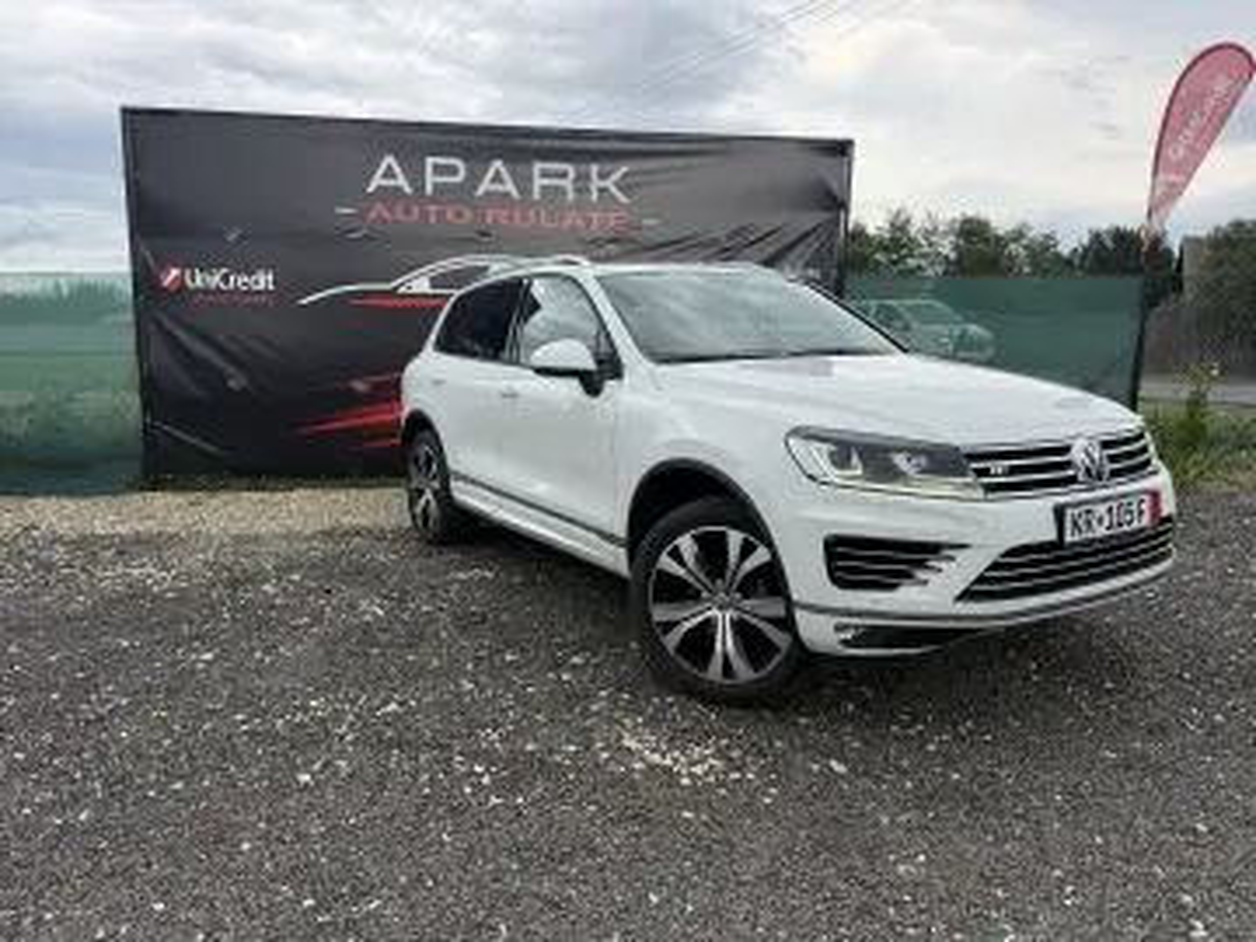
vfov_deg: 56.8
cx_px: 628
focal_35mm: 24
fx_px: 871
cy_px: 471
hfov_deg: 71.6
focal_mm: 6.76
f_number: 1.78
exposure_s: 1/1770
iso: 100
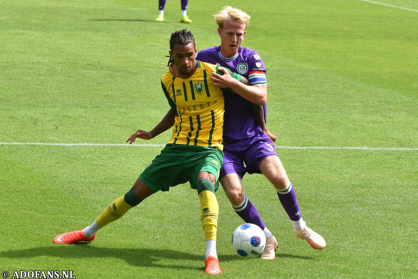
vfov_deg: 9.6
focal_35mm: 142
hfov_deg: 14.4
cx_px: 209
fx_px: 1654
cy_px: 140
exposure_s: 1/1000
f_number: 4
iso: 250
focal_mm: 95
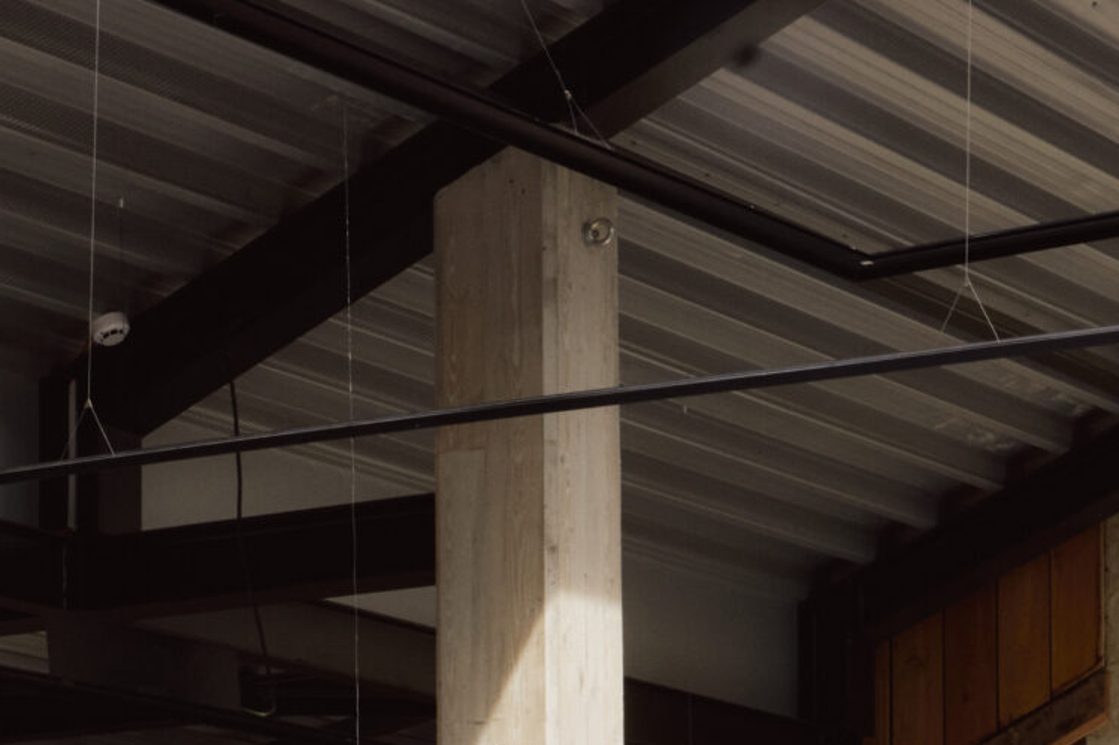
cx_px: 99
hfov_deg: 13.8
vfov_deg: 9.0
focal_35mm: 147
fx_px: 4568
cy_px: 1261
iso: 500
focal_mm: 43
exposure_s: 1/15
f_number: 22
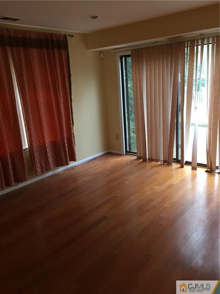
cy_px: 147
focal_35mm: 29
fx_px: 246
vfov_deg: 61.7
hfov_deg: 48.2
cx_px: 110
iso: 64
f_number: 2.2
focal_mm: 4.15
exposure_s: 1/30
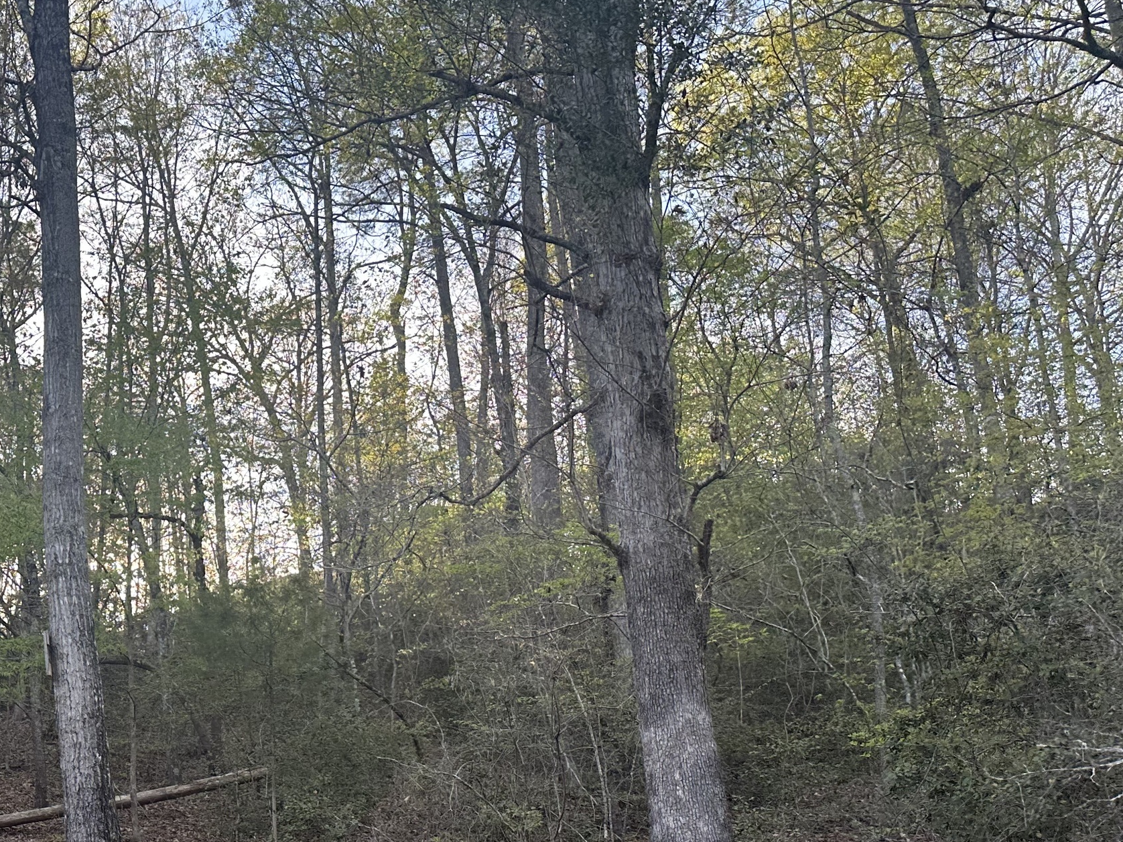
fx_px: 1427
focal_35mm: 44
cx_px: 223
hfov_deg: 41.1
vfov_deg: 32.3
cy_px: 625
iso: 80
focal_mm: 6.86
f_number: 1.78
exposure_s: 1/516
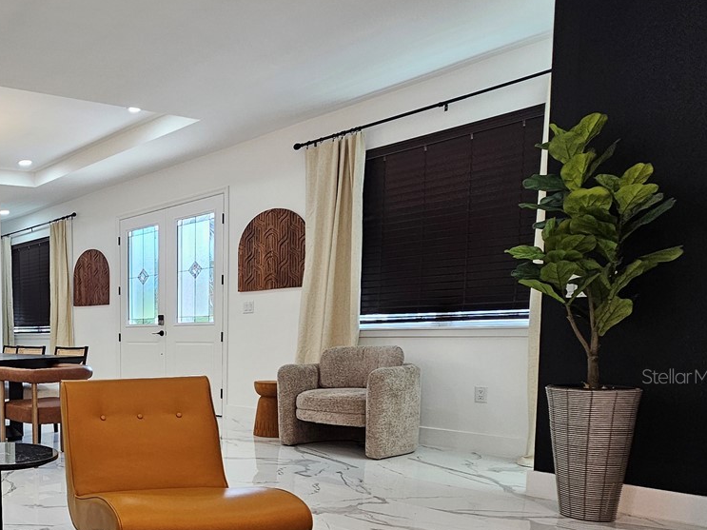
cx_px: -29
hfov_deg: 49.2
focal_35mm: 28
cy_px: 376
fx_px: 572
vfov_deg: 48.4
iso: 64
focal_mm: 2.2
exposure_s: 1/60
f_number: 2.2
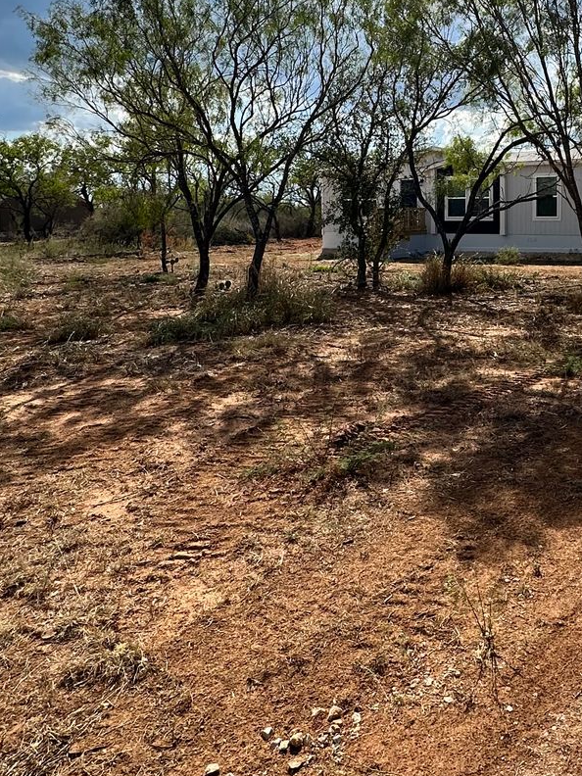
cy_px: 243
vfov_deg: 54.0
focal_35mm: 33
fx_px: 740
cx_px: 462
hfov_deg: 41.2
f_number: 2.2
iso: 50
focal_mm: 2.22
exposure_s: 1/1887
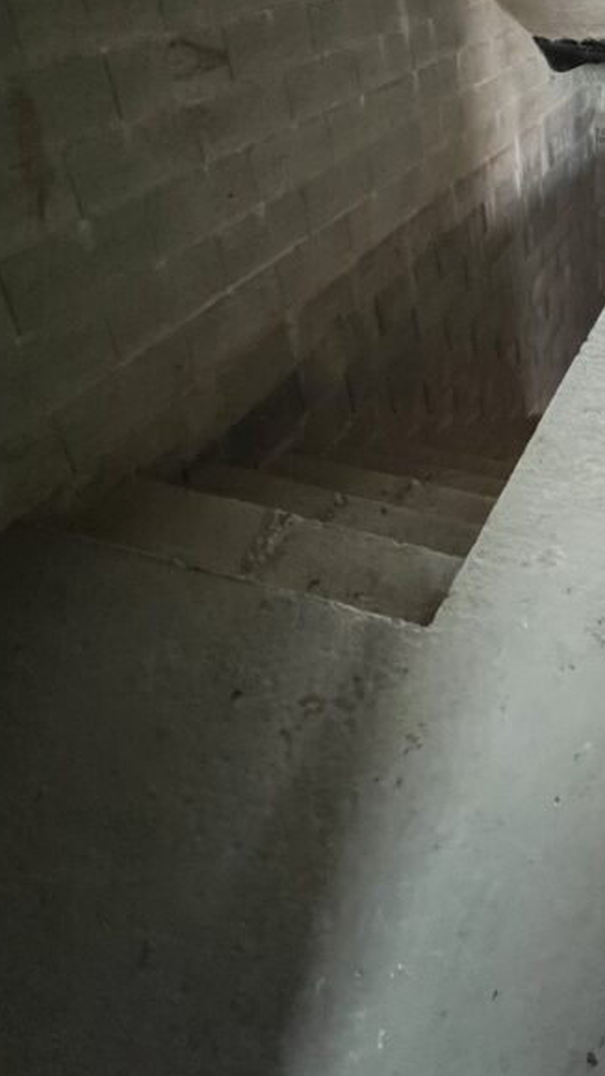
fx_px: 713
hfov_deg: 39.4
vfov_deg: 64.6
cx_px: 631
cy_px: 158
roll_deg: +1.9
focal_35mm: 25
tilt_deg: -19.8
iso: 800
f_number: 1.8
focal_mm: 1.57
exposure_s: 1/60
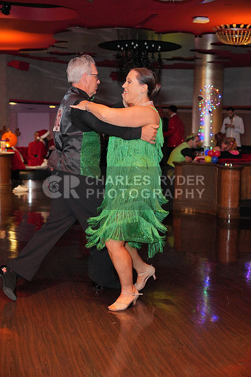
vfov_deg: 39.6
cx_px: 126
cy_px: 188
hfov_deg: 27.0
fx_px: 523
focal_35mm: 50
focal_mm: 50
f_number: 4
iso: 4000
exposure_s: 1/200
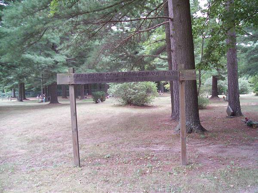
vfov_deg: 39.6
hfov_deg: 51.4
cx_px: 129
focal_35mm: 36
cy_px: 96
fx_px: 268
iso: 80
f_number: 2.7
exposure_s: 1/78.3
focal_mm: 6
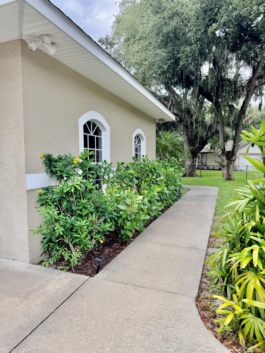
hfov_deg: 56.8
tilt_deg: -2.3
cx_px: 132
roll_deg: +0.8
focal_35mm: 24
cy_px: 176
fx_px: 245
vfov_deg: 71.6
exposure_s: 1/456
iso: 80
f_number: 1.78
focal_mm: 6.76
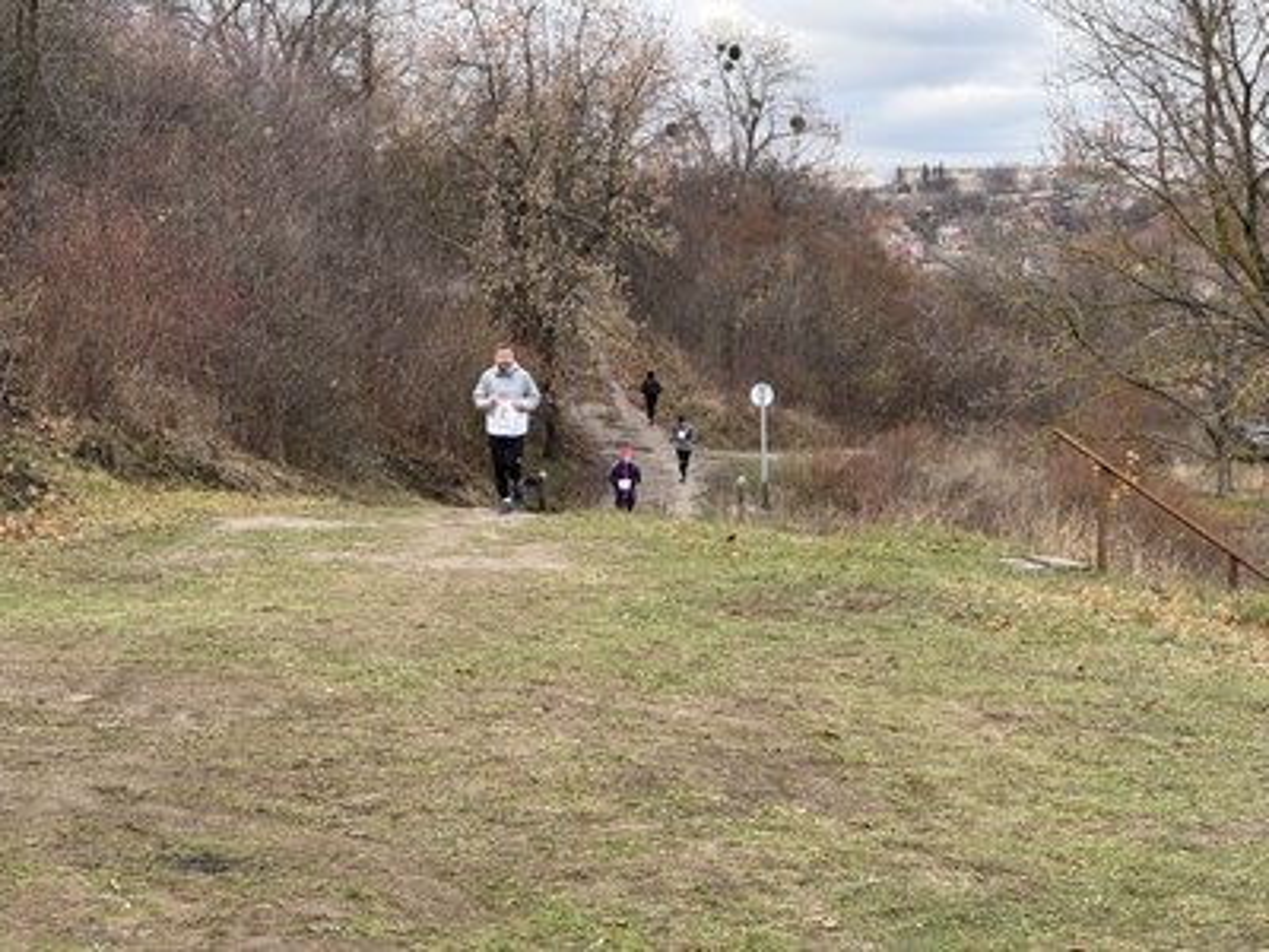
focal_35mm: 77
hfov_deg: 25.3
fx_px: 2823
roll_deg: -0.9
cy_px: 476
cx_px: 634
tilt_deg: -6.5
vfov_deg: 19.1
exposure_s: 1/111
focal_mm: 9
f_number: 2.8
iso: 25
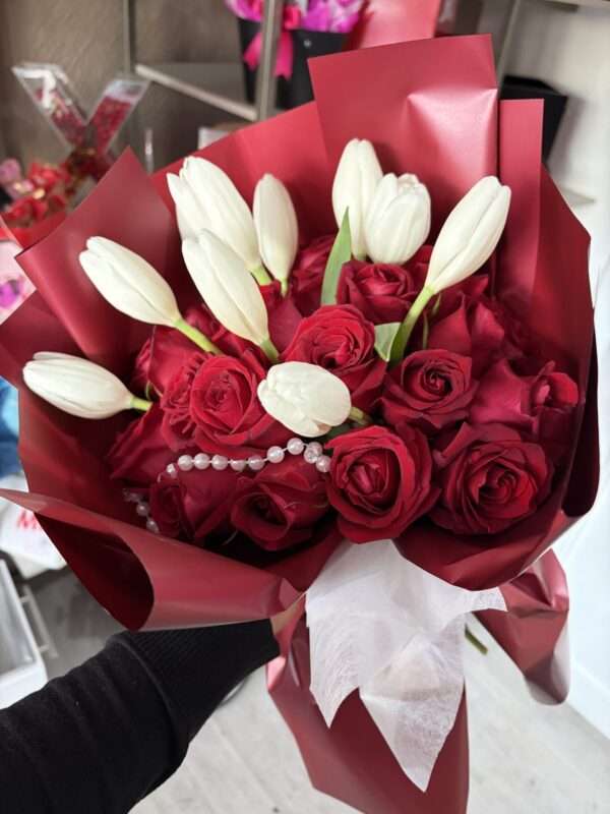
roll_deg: -9.1
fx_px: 611
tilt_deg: -34.8
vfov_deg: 67.3
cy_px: 407
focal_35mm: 26
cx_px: 305
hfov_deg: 53.1
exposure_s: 1/60
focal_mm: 5.96
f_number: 1.6
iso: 200
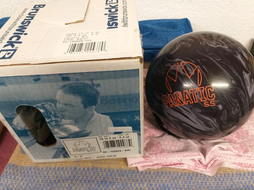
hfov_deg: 67.3
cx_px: 127
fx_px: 191
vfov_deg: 53.1
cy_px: 95
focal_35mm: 26
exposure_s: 1/33
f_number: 1.7
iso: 200
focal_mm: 3.93
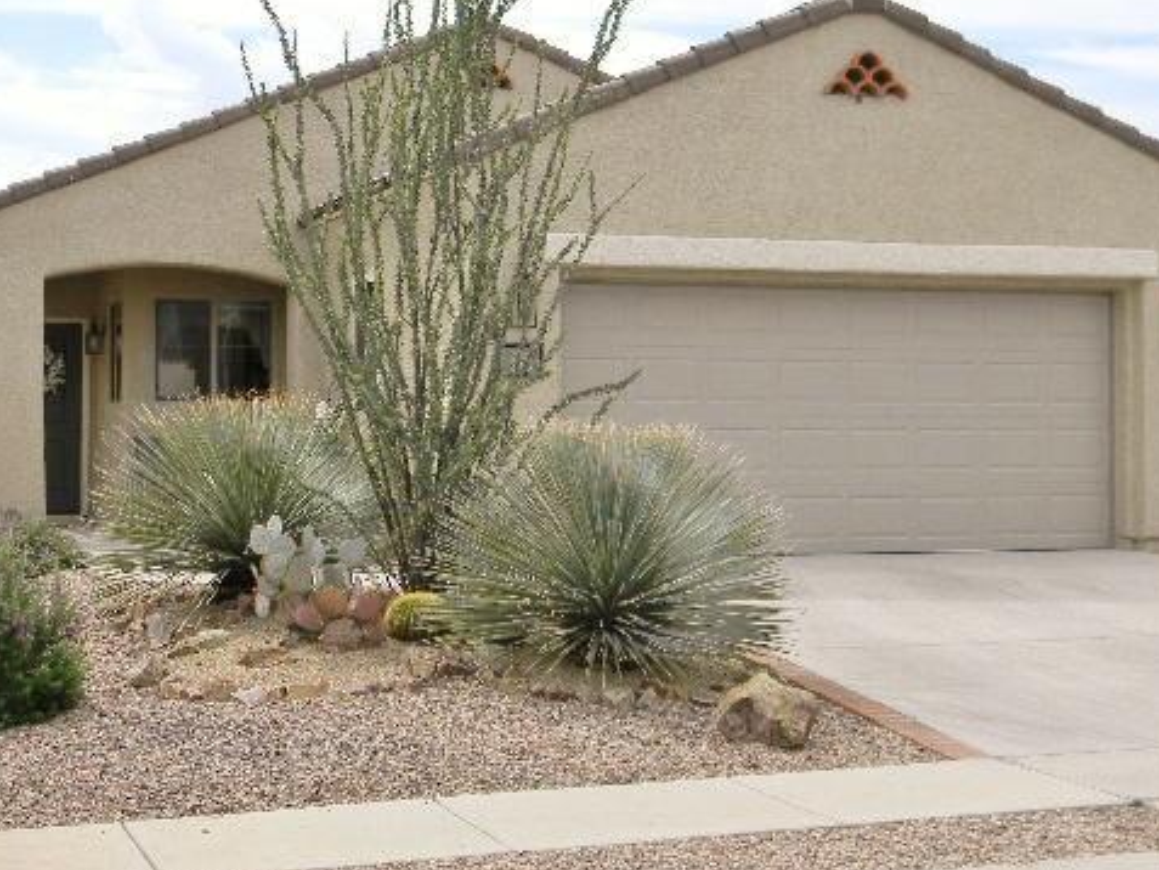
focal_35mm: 63
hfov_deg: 30.7
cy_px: 403
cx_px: 610
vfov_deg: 23.3
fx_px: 2110
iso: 80
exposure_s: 1/600
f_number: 3.9
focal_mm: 8.6
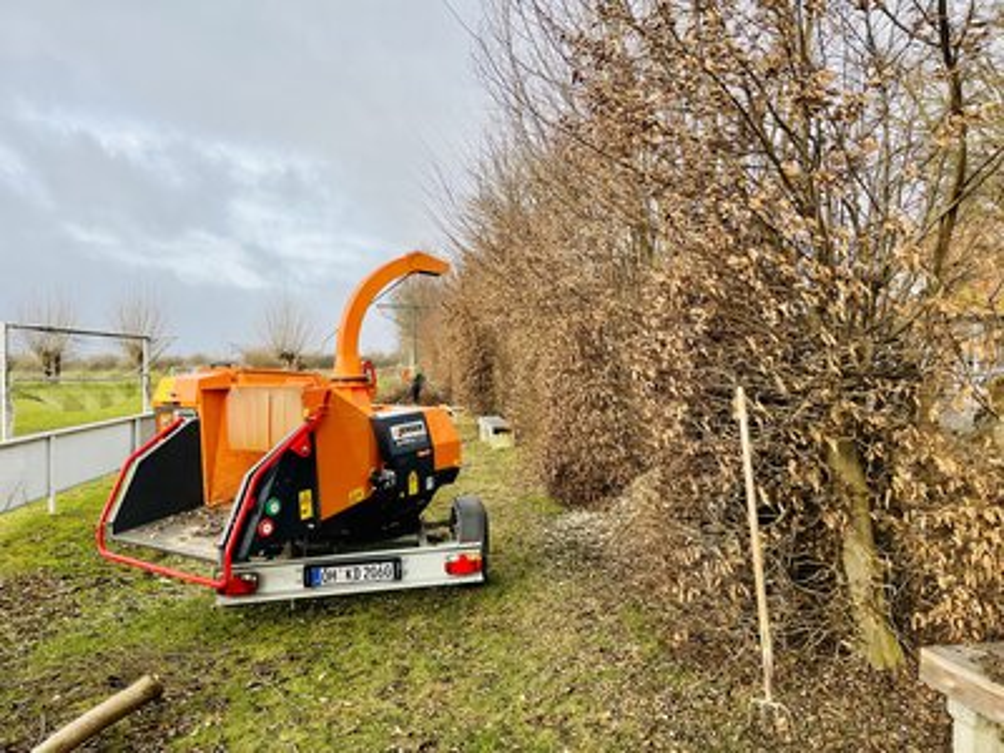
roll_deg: +0.1
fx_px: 754
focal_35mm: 26
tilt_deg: -1.3
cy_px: 376
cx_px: 502
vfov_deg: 53.1
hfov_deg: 67.3
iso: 50
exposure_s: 1/804
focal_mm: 5.1
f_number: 1.6
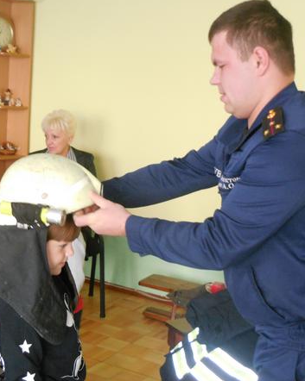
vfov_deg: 31.0
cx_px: 191
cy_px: 190
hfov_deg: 24.9
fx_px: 689
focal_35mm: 61
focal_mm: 8.2
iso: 800
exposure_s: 1/30
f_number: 3.8
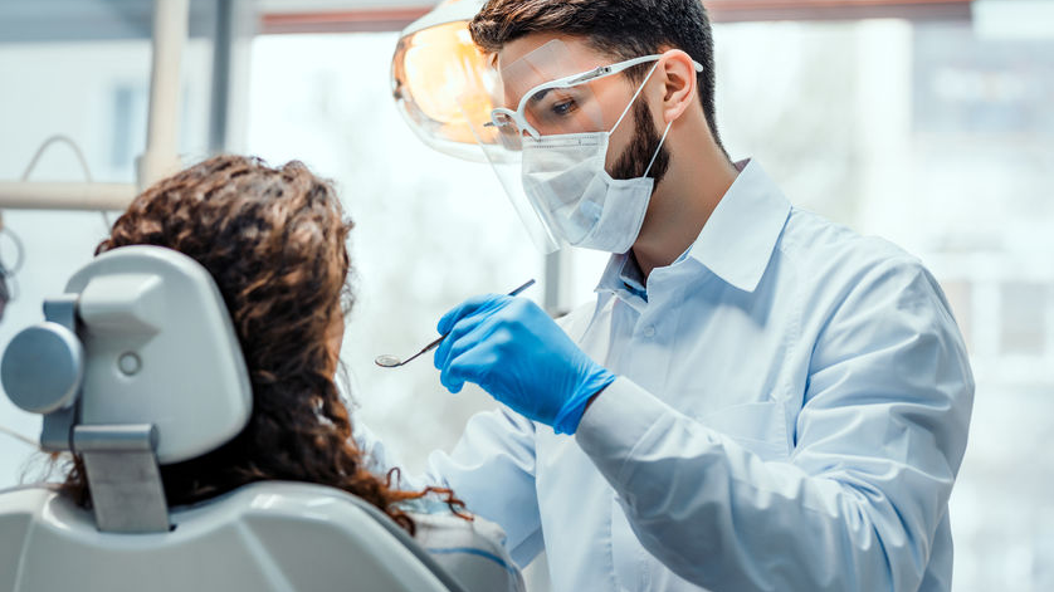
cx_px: 523
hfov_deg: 23.7
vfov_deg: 13.4
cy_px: 276
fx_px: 2515
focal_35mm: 90
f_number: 2.8
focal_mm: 85
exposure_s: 1/125
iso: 500
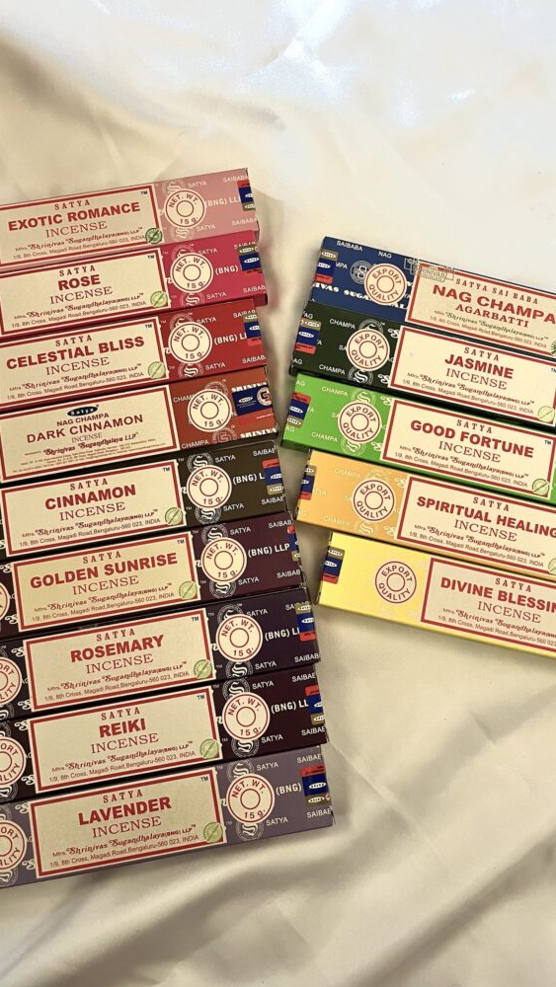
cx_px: 279
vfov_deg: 66.0
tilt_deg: -81.8
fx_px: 760
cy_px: 483
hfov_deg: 40.2
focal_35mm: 29
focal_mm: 5.1
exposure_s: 1/60
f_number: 1.6
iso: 250
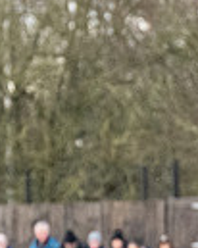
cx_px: 254
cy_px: 287
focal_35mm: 905
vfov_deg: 2.1
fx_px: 6637
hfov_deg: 1.7
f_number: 4
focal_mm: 125
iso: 2000
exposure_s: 1/1600
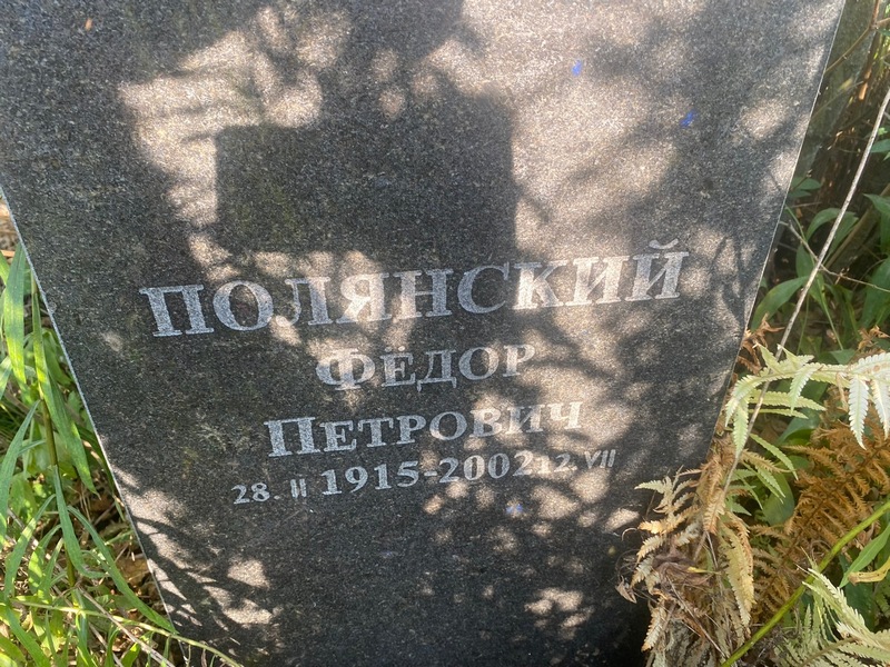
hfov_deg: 67.3
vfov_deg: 53.1
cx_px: 445
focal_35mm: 26
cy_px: 334
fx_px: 668
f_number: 1.8
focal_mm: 4.25
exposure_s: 1/121
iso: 40
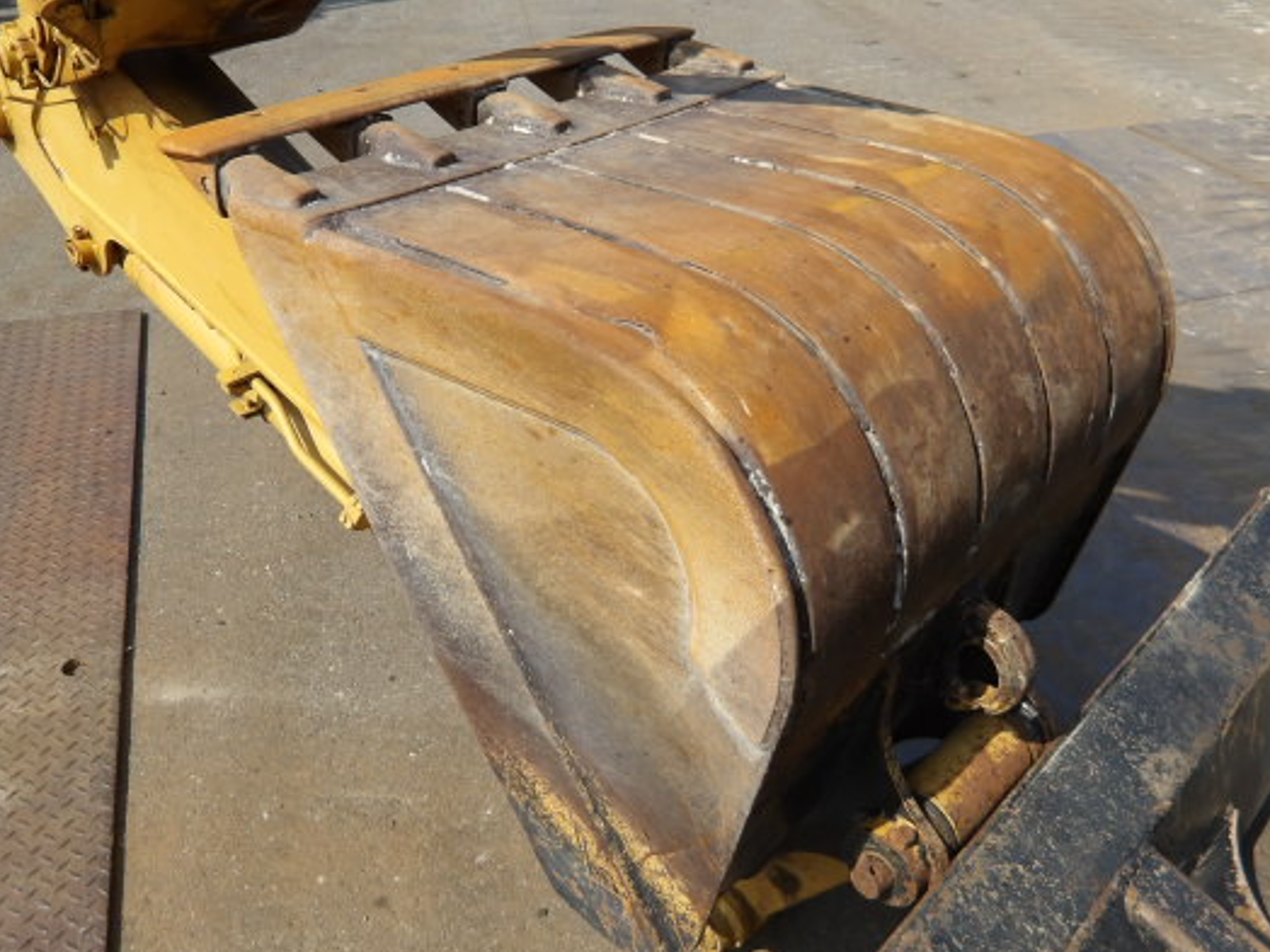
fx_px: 1211
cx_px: 671
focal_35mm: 33
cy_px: 446
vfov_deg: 42.9
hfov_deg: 55.3
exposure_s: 1/1340
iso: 100
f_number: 3
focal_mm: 4.9
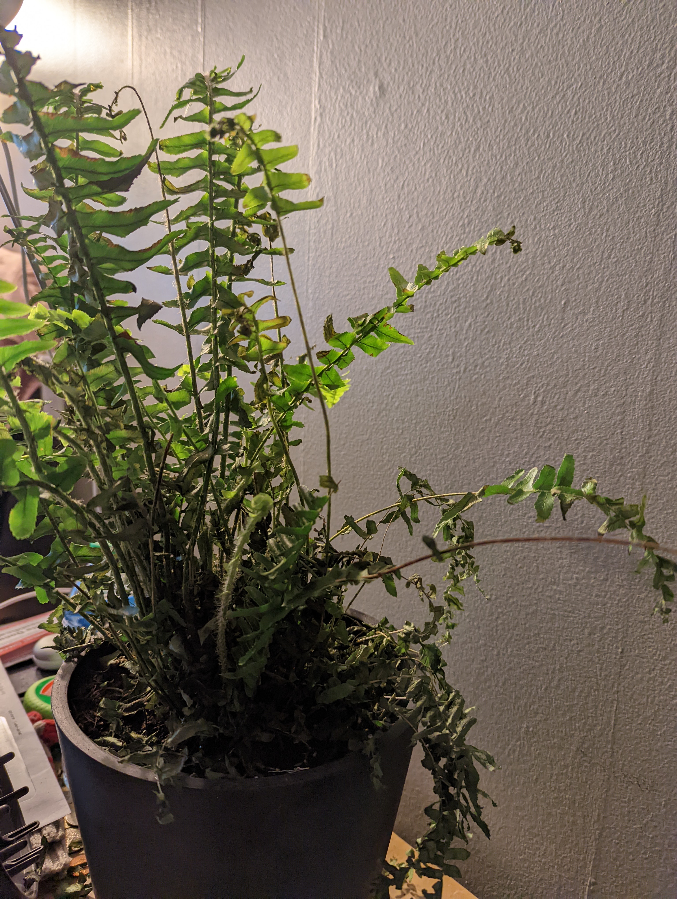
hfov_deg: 56.9
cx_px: 338
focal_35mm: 24
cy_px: 450
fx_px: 624
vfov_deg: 71.5
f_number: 1.85
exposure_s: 1/120
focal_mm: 6.81
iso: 456
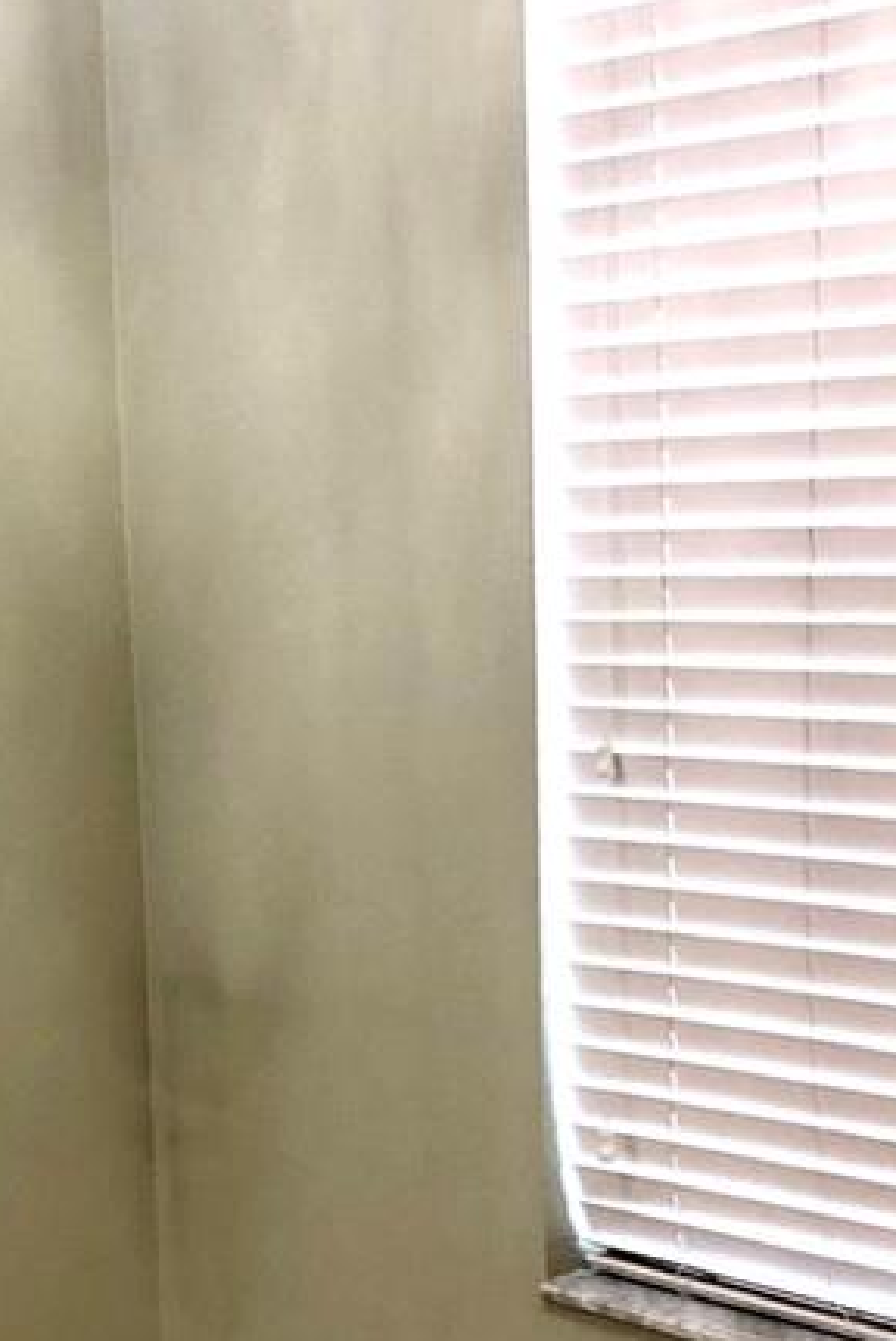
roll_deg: +3.6
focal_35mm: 81
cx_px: -109
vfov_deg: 24.6
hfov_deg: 16.3
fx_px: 3019
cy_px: 1101
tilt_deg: -12.1
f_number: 1.8
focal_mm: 3.99
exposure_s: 1/17
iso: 40
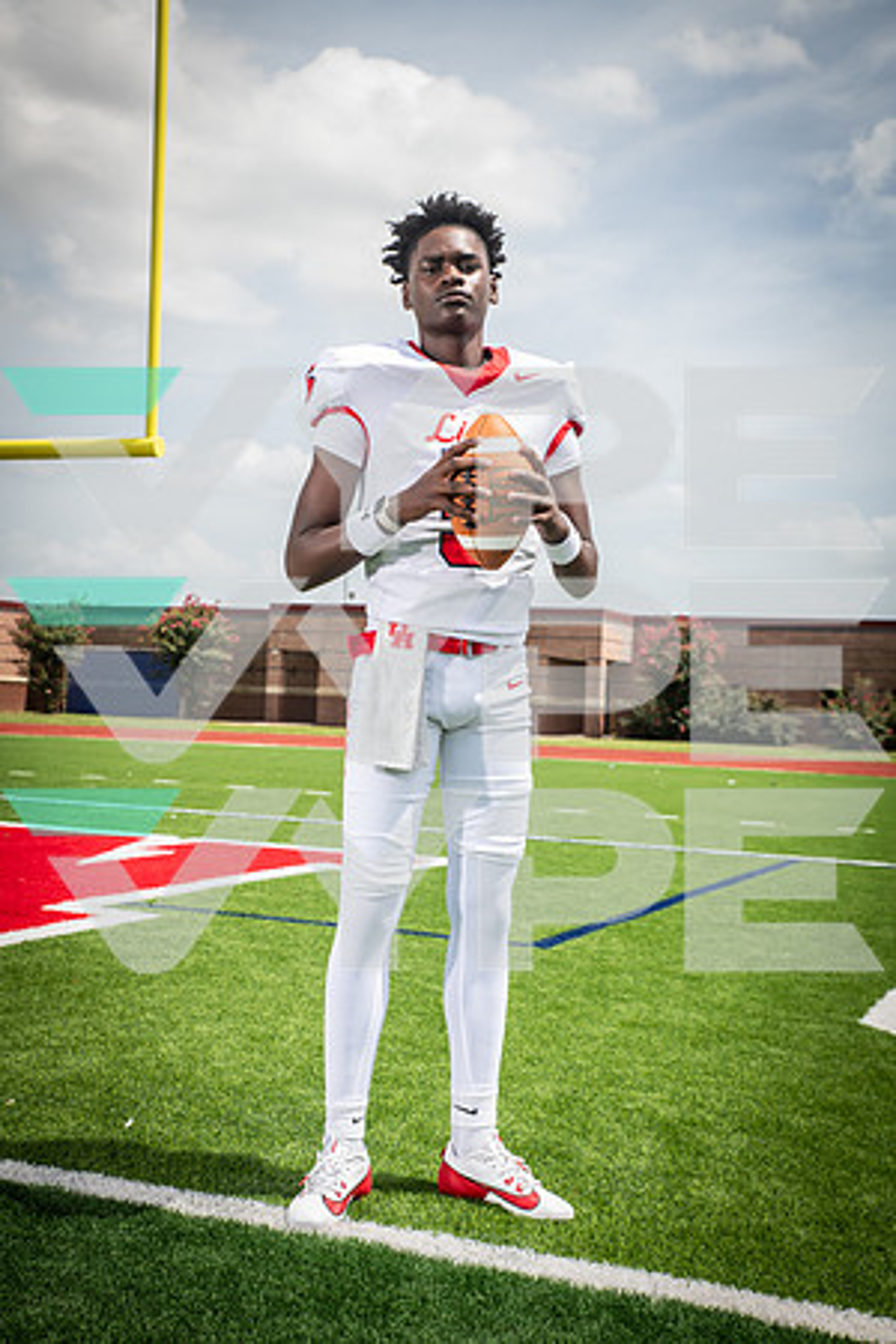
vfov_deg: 42.7
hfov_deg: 29.2
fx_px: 1717
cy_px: 672
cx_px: 448
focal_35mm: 46
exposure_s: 1/500
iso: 160
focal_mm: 46
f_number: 7.1
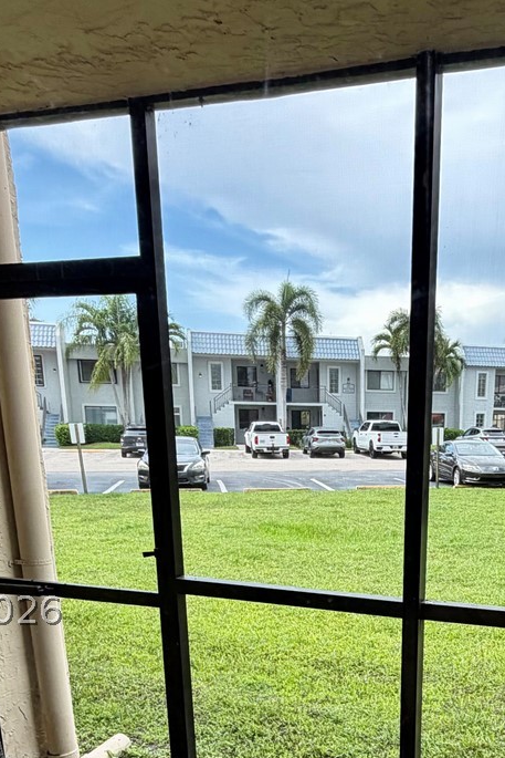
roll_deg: -0.4
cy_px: 610
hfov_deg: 37.6
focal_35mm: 34
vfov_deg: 52.1
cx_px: 400
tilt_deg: -14.8
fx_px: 715
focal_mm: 2.22
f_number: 2.2
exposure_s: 1/195
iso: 40
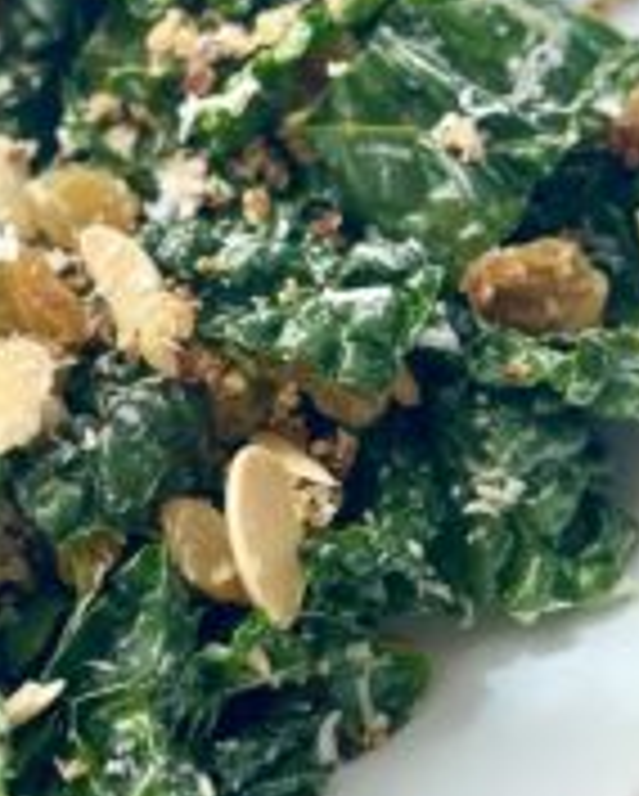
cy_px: 337
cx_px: -182
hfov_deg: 11.4
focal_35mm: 132
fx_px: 3115
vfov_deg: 14.6
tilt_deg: -60.0
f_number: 1.78
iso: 80
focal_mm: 6.86
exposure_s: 1/615
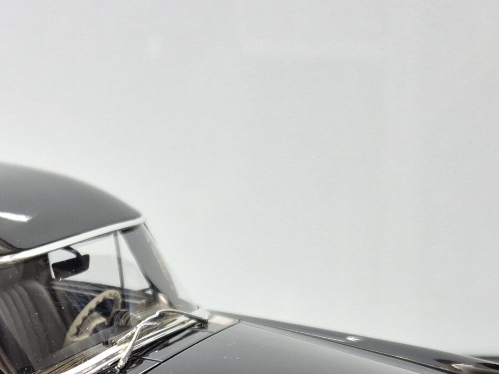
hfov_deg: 28.8
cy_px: 413
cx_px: 29
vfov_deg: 21.7
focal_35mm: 64
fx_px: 923
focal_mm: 5.4
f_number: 1.8
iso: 500
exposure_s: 1/100
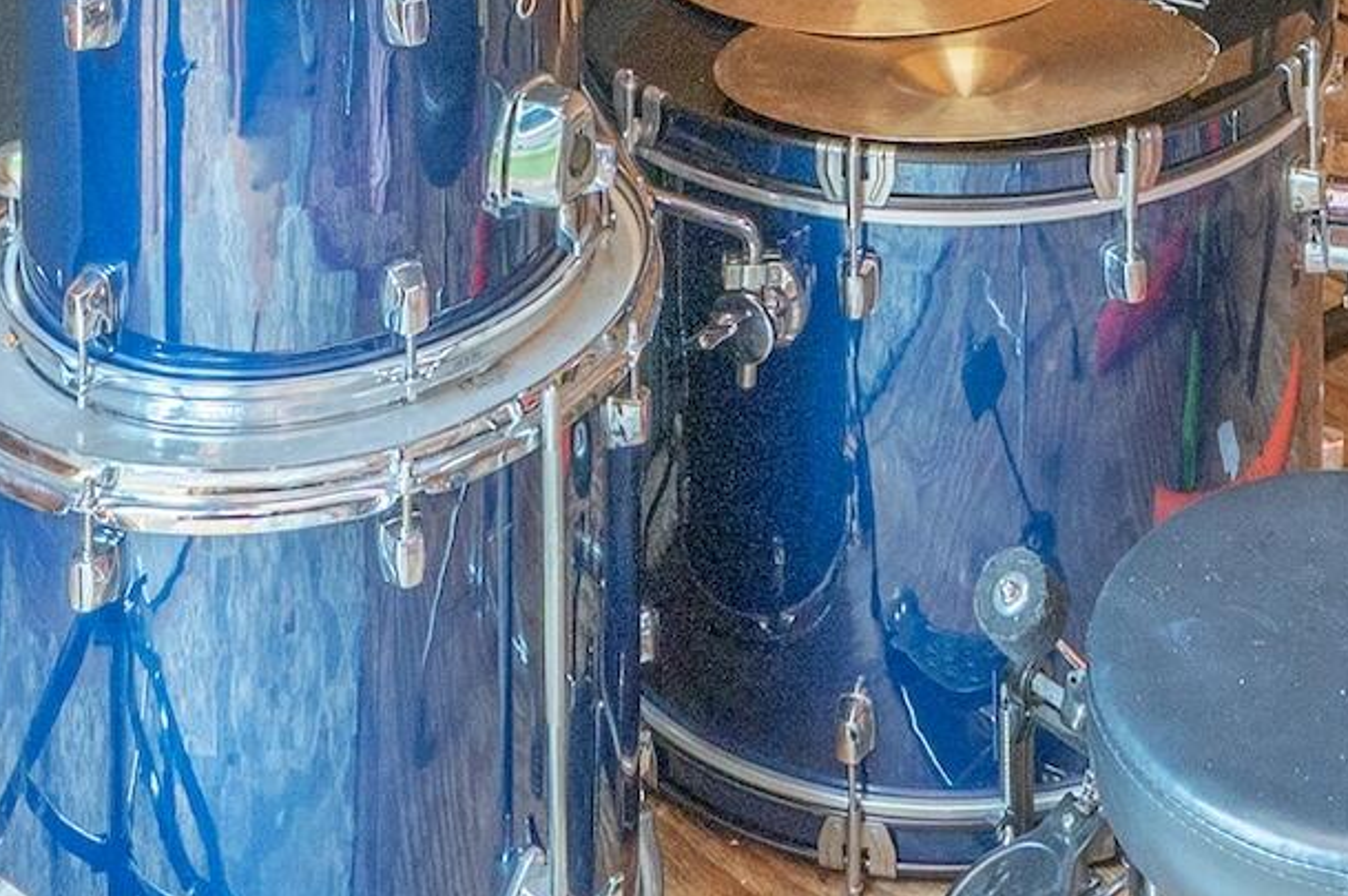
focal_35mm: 69
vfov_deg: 14.8
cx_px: 927
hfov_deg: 29.0
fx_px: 2582
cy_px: -1069
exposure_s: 1/30
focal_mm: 14
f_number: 9
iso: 400
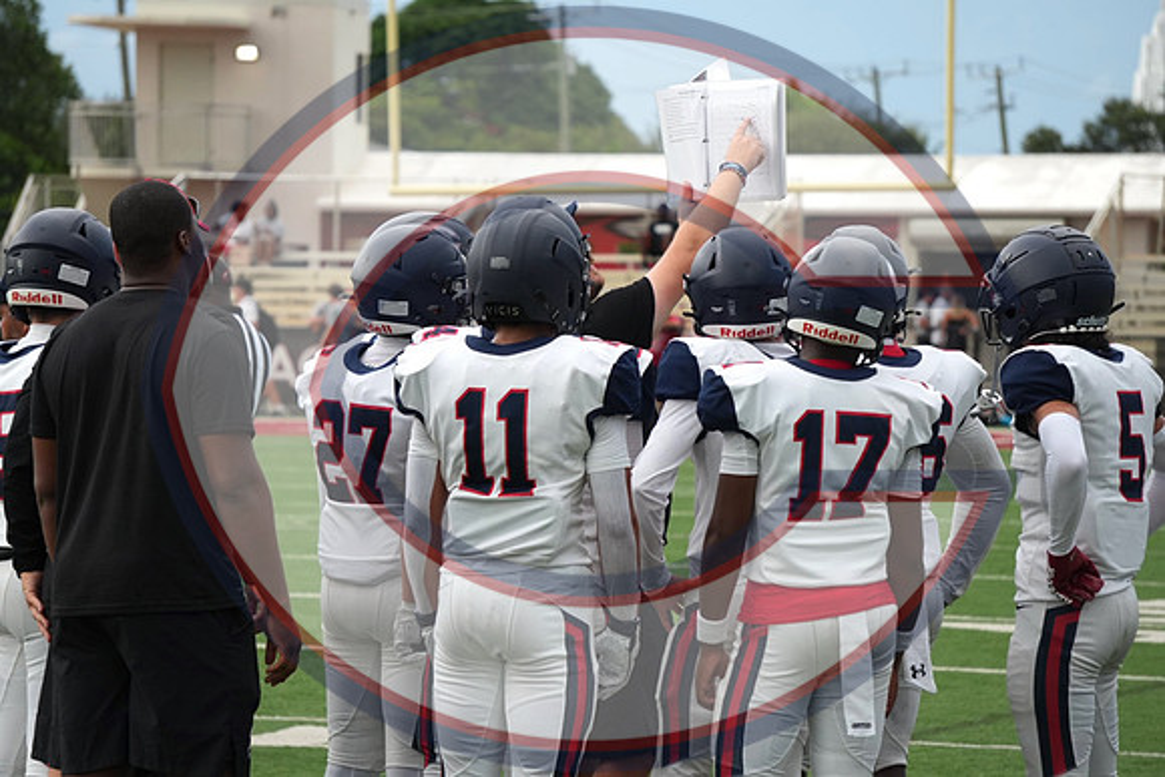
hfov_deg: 10.2
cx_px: 582
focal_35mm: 202
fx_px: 6554
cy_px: 388
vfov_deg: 6.8
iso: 640
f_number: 5.6
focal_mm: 135
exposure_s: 1/1000
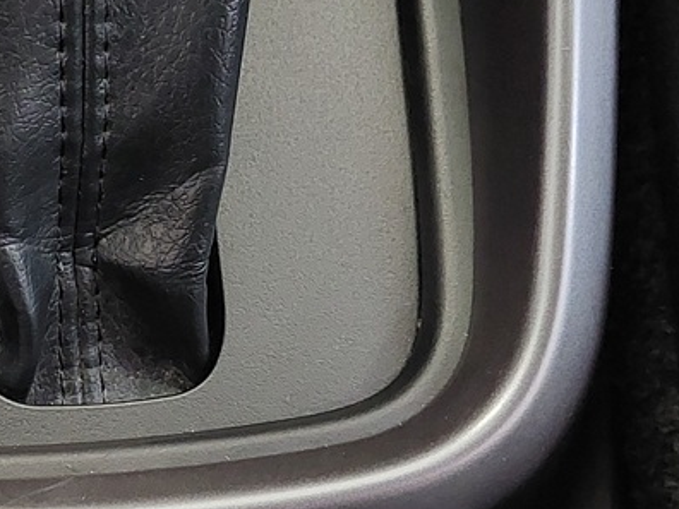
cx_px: 74
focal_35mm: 91
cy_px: 247
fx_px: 1785
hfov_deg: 21.1
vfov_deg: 16.2
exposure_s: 1/25
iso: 1250
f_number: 1.8
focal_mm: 5.23
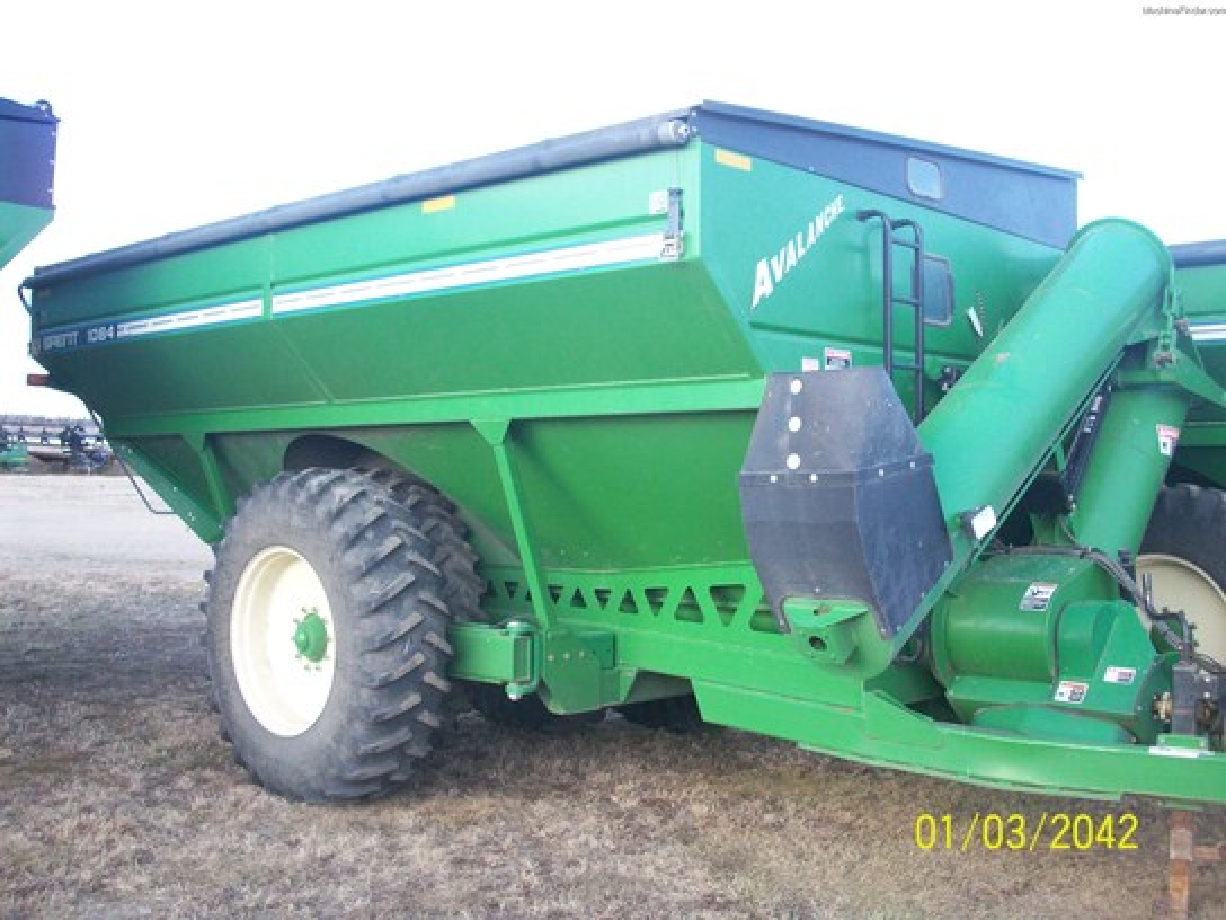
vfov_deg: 38.7
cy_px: 460
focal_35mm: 37
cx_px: 613
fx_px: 1310
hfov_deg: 50.1
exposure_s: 1/64
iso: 116
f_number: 2.8
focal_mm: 6.2
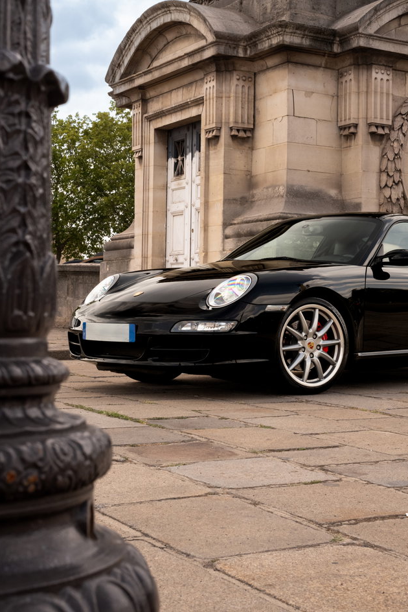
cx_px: 235
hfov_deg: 22.3
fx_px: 1036
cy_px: 275
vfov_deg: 32.8
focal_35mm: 61
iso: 1000
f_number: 14
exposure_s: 1/200
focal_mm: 50
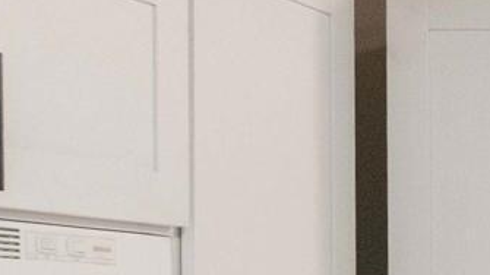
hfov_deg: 12.4
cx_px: 1205
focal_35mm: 133
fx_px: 1727
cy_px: 453
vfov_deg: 8.8
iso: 640
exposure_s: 1/6
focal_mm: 17
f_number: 8
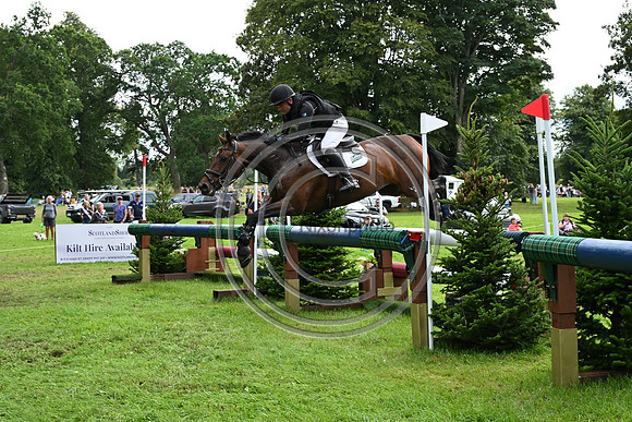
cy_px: 211
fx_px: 913
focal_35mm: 52
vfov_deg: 26.0
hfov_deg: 38.2
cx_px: 316
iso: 1250
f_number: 5.6
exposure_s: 1/1250
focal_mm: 52
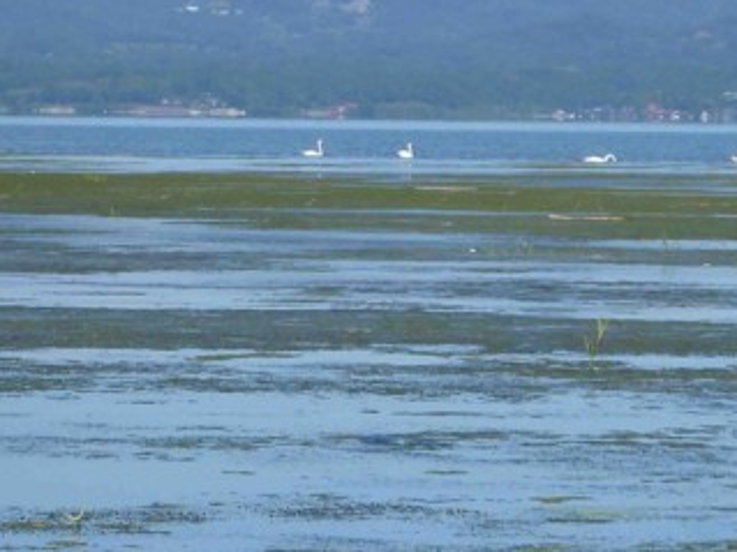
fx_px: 7811
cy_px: 277
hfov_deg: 5.4
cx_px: 444
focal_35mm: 367
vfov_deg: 4.0
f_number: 5.9
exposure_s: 1/320
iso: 100
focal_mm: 22.8
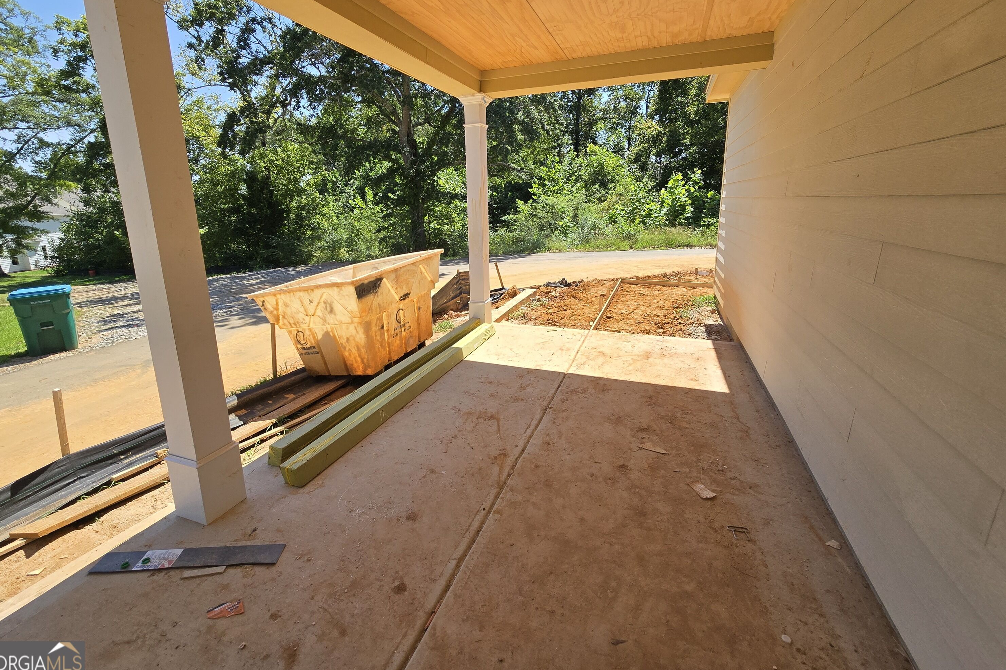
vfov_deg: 80.8
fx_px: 391
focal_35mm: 14
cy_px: 290
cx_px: 489
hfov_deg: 104.2
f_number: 2.2
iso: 50
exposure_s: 1/1525
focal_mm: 2.2
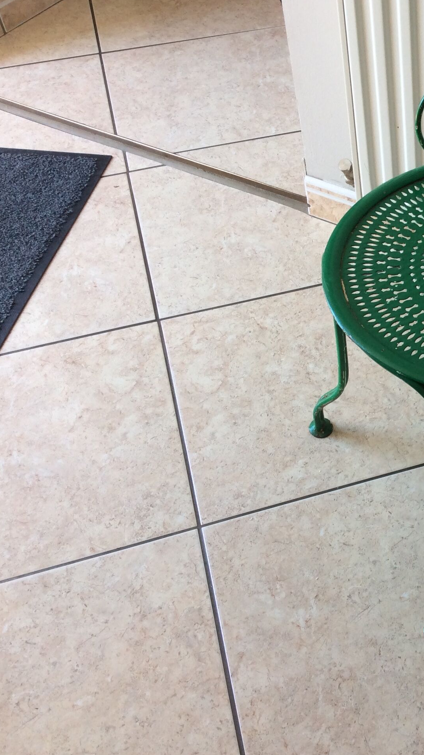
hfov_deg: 23.9
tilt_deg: -48.2
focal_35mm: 47
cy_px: 378
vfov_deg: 43.7
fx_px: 939
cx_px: 463
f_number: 2.4
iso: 32
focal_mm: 3.3
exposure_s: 1/50
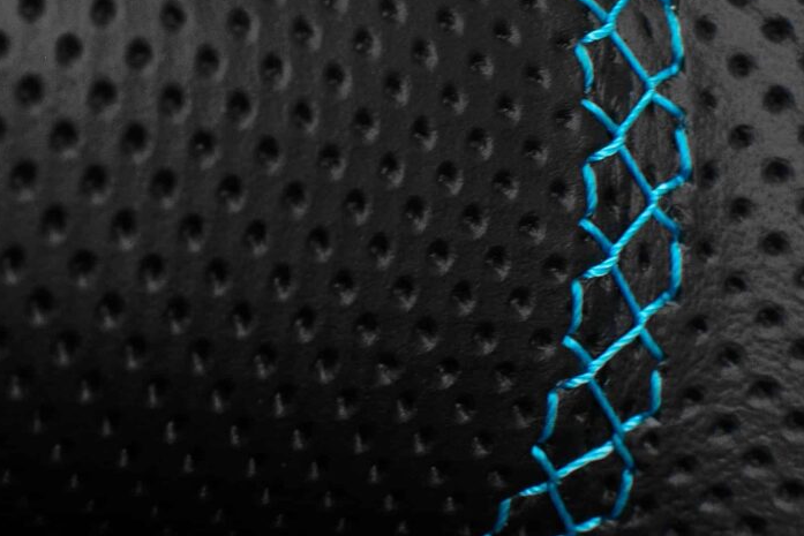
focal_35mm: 193
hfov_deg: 10.6
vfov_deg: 7.1
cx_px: 233
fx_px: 4307
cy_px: 229
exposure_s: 1/125
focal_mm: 35
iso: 500
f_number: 6.3
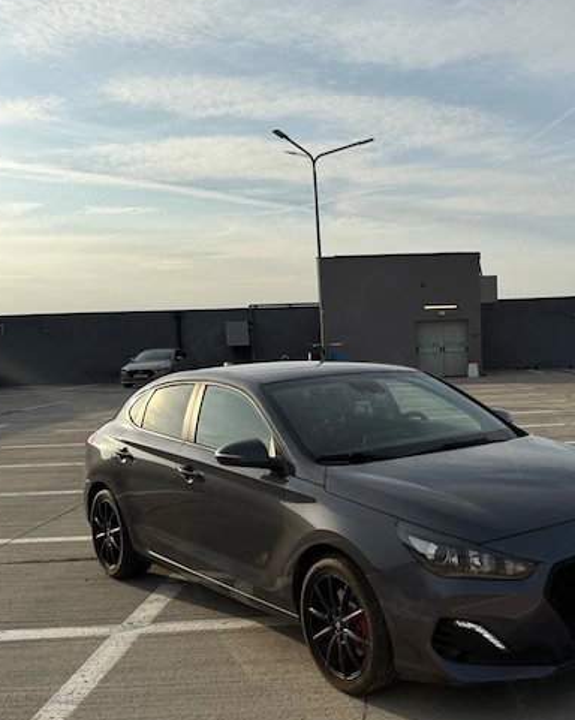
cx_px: 427
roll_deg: +0.8
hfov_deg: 37.3
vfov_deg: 46.6
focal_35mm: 39
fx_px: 831
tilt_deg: -6.2
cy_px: 431
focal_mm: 6.76
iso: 80
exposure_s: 1/5714
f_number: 1.78
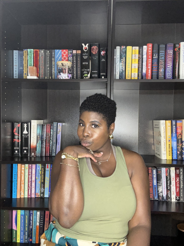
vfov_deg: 60.0
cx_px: 92
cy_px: 123
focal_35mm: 30
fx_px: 213
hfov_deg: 46.8
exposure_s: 1/60
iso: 200
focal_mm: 2.69
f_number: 1.9
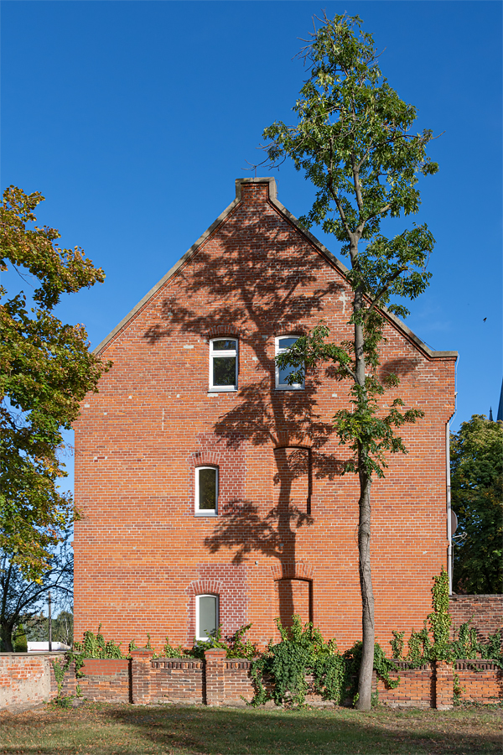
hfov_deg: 36.9
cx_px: 252
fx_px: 754
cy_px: 378
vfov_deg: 53.1
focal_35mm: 36
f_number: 6.3
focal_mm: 24
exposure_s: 1/800
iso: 200
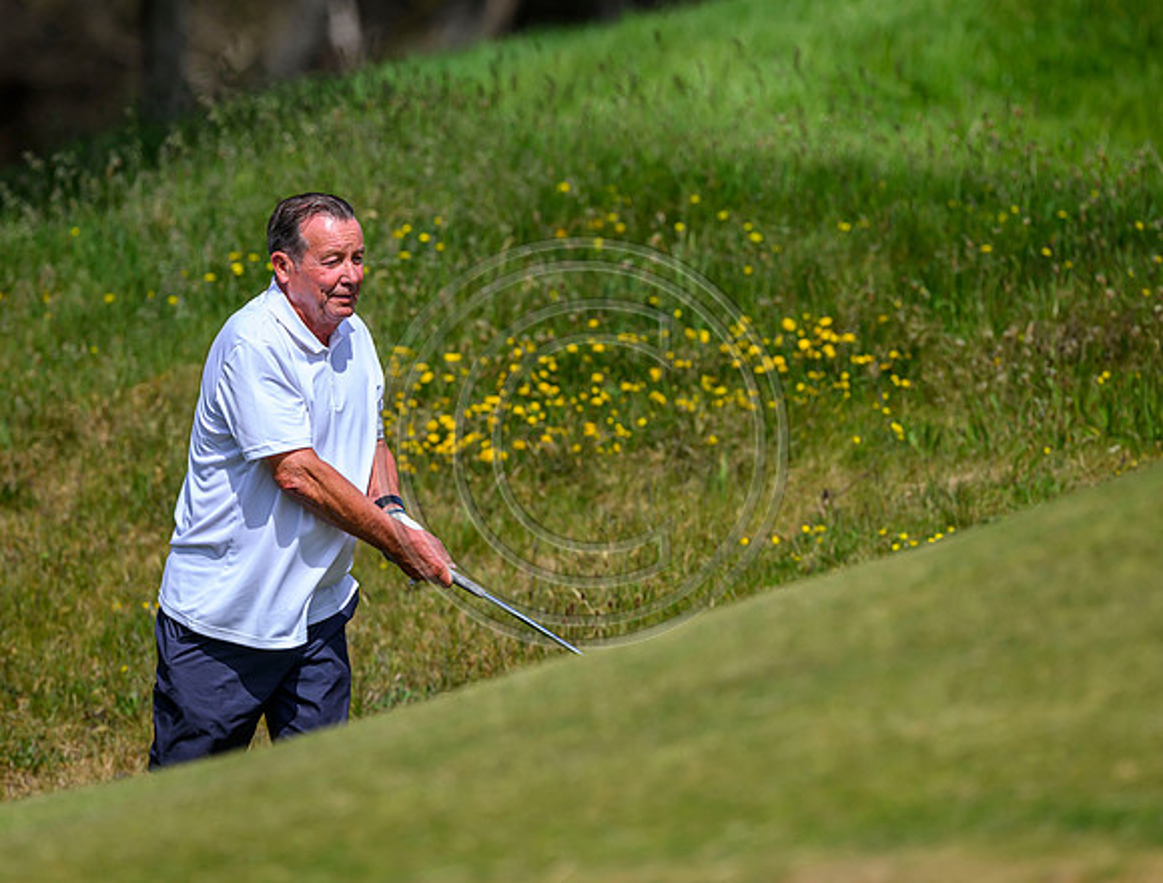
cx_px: 486
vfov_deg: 3.2
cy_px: 438
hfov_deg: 4.3
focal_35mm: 463
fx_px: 15625
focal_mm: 400
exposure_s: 1/6400
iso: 500
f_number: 4
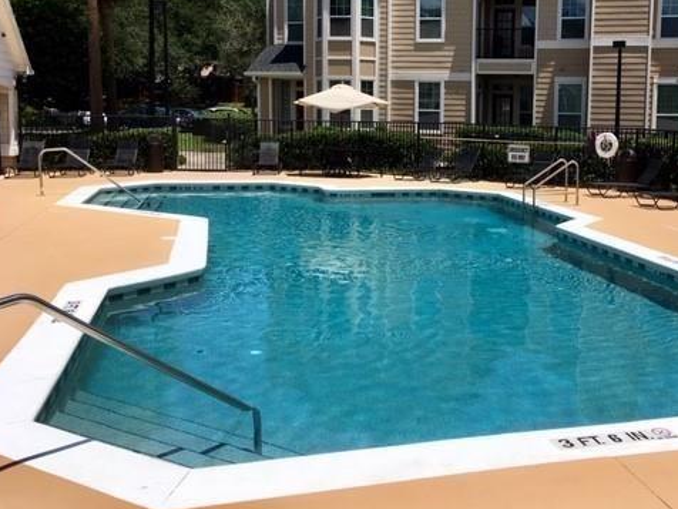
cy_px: 178
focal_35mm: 39
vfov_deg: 36.5
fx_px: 764
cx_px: 444
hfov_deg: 47.2
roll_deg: -2.2
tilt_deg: -9.3
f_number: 2.2
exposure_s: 1/2959
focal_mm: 4.15
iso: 25
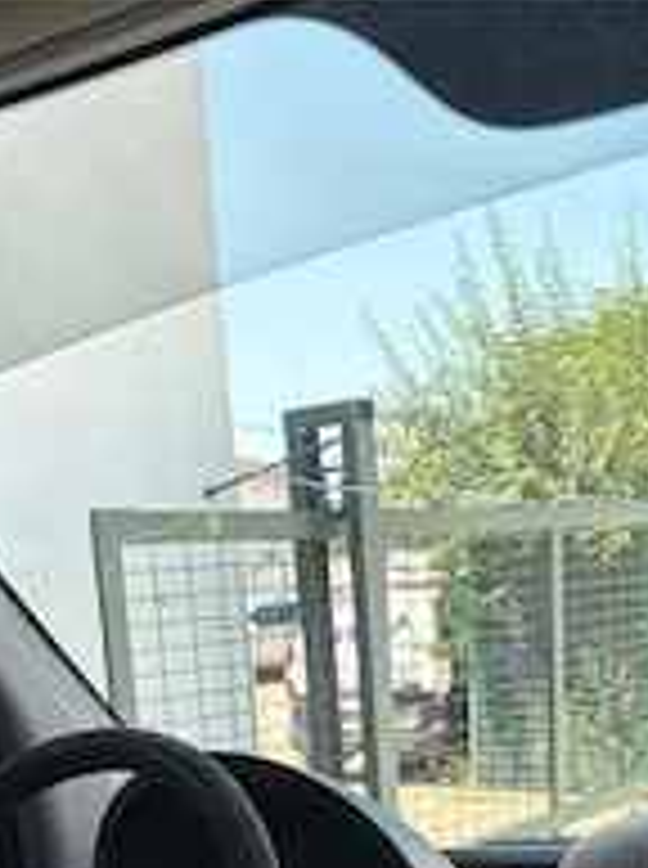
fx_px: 1352
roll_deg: +4.0
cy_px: 895
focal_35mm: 54
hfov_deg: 26.9
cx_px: 261
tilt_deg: -11.6
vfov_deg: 32.4
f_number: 1.6
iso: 64
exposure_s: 1/791
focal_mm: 5.96
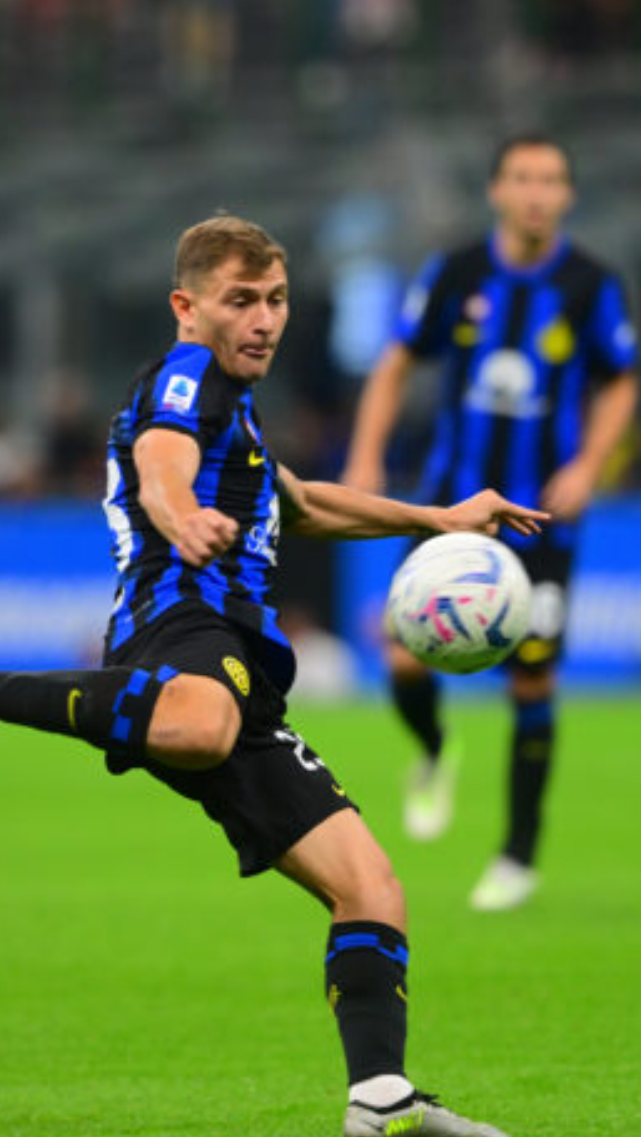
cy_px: 524
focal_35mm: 689
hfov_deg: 1.8
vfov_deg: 3.1
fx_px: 20788
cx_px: 224
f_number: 3.5
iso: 2000
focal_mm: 400
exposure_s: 1/1000
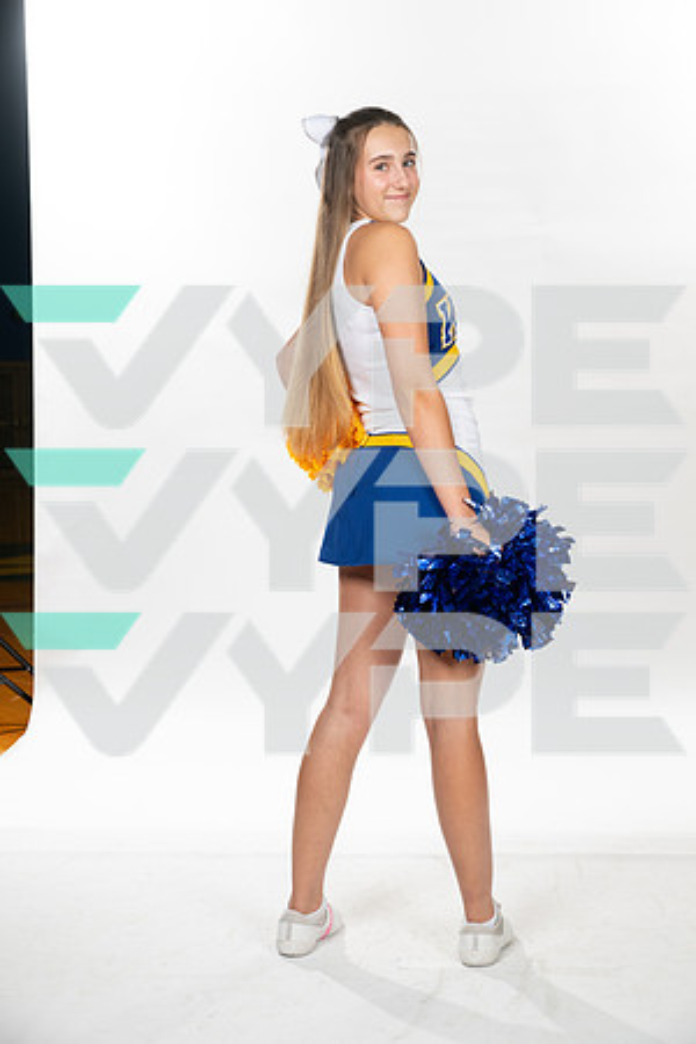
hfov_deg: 23.4
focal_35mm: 58
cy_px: 522
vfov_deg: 34.5
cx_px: 348
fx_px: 1682
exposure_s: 1/320
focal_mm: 58
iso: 800
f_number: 7.1
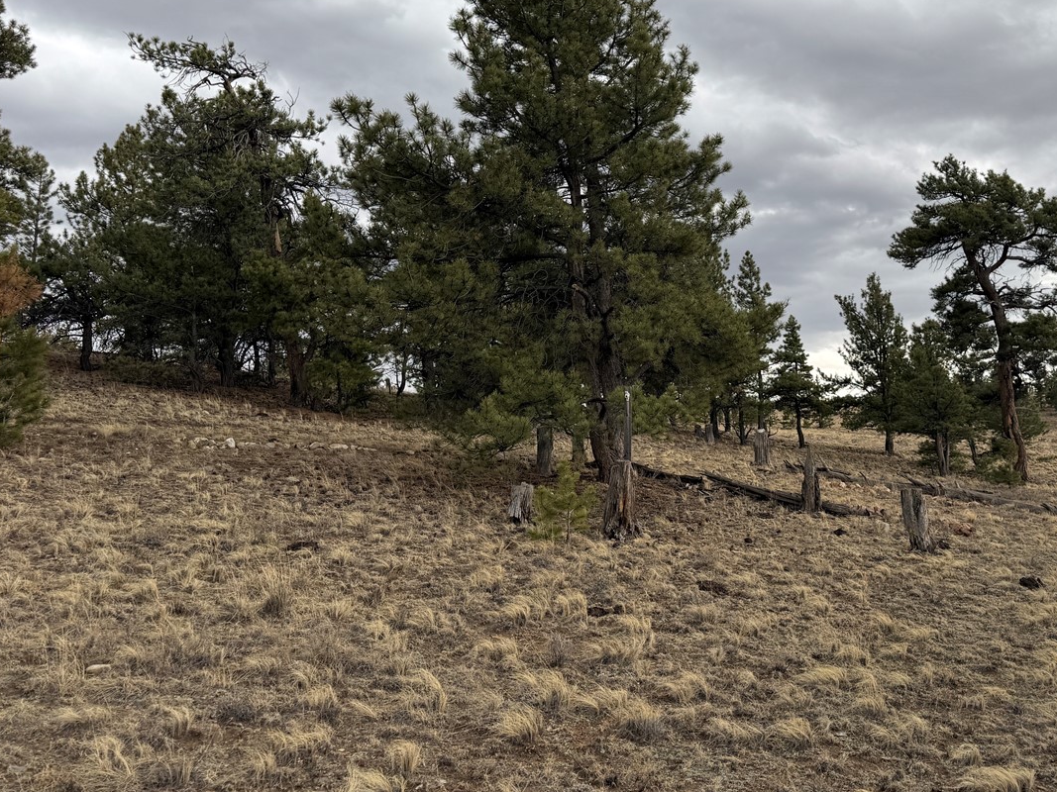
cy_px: 279
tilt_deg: +9.6
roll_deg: +2.9
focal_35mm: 36
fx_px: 1099
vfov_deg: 39.3
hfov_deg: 50.4
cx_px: 706
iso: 80
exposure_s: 1/2299
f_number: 1.78
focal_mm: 6.76
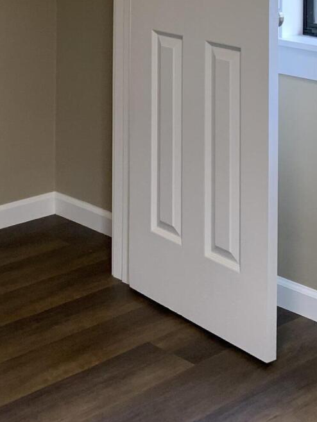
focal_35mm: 79
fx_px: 964
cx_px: 121
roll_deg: -0.4
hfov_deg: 18.6
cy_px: -90
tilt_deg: -2.1
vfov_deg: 22.6
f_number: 1.8
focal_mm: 4.25
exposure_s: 1/60
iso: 80
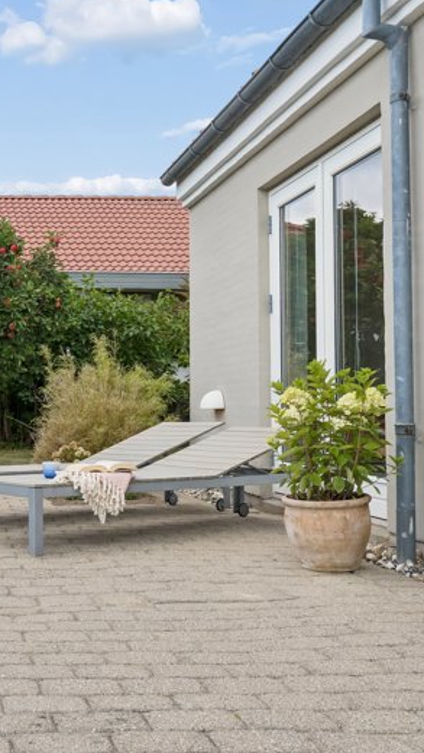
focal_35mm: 46
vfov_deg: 44.8
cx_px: -36
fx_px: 916
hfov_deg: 24.4
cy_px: 376
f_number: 8
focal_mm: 19
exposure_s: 1/400
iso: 250
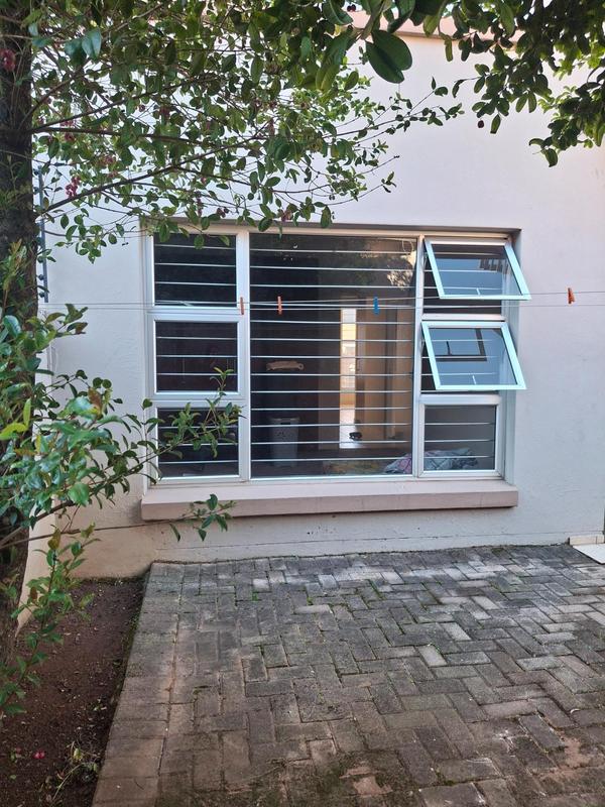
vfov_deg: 69.4
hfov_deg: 54.9
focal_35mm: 25
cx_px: 302
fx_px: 583
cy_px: 404
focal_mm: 4.69
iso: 64
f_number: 1.8
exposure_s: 1/120
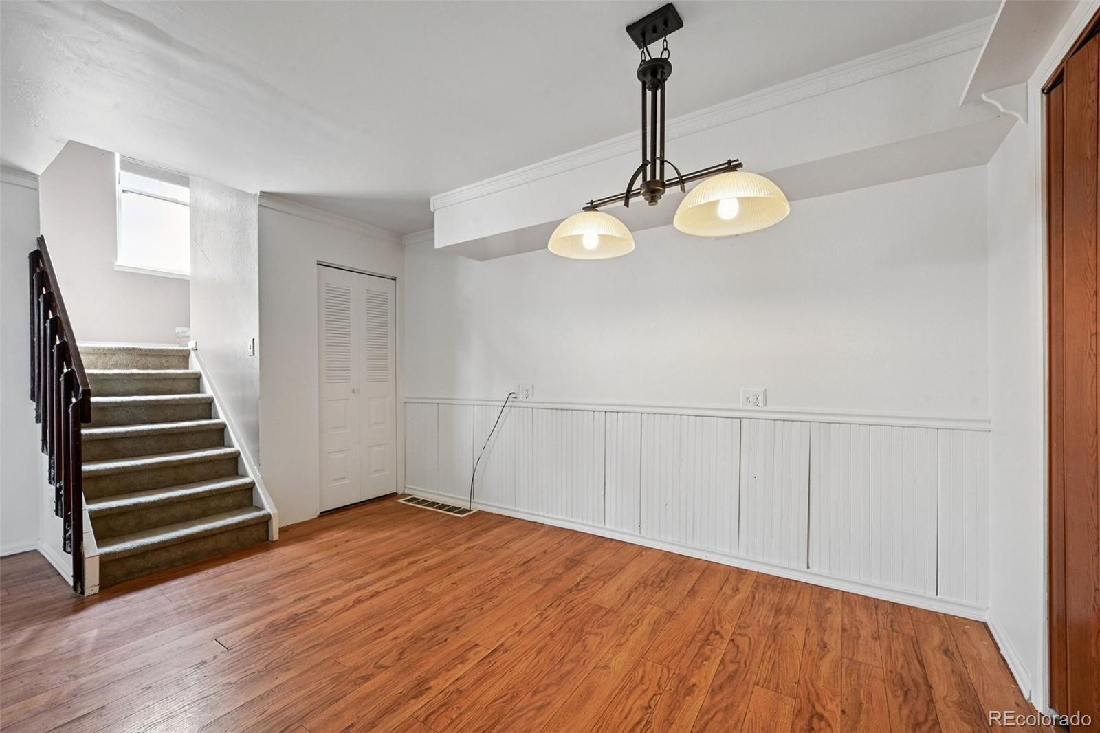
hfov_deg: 104.3
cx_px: 550
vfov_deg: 81.2
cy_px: 366
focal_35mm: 14
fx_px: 428
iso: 400
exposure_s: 1/6
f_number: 10
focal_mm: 14
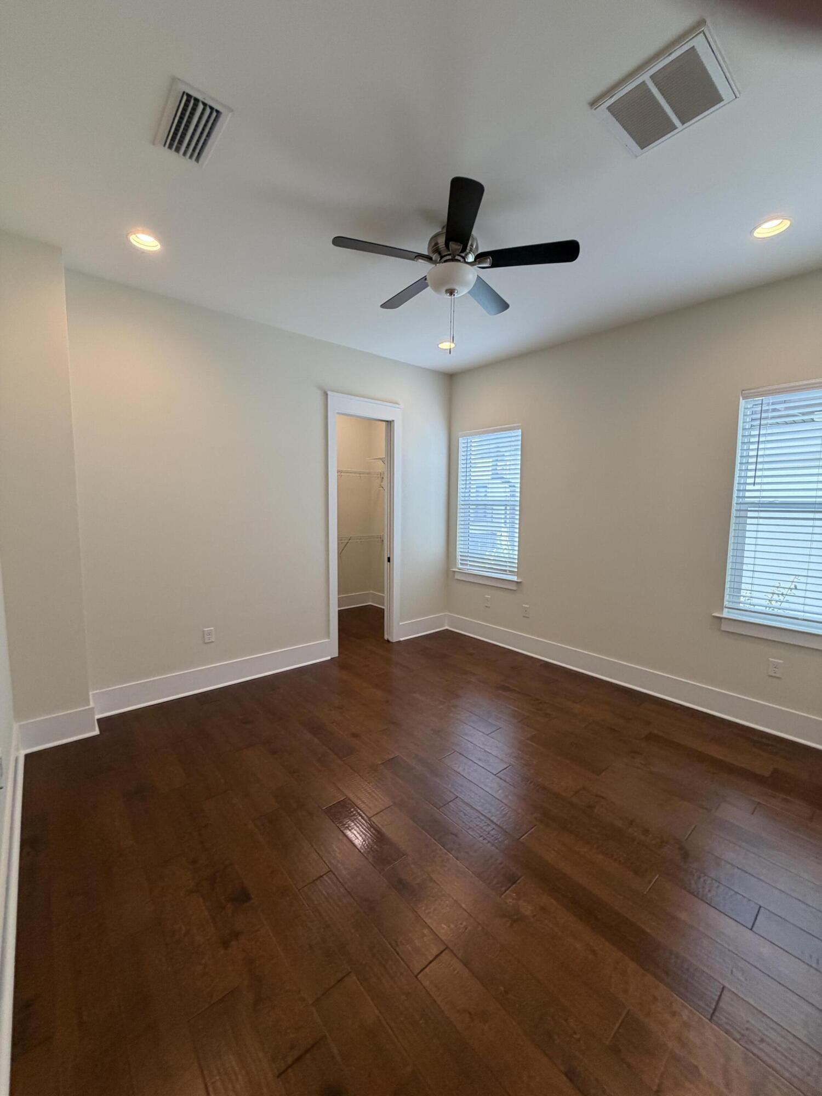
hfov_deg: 85.7
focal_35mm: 14
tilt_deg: -6.1
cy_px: 548
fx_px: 443
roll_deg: +0.0
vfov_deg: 102.1
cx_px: 411
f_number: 2.2
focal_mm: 2.22
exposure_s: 1/120
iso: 250
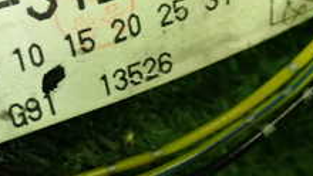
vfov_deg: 10.7
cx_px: 53
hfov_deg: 18.7
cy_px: 30
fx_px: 938
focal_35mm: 113
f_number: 2.7
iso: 250
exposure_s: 1/40
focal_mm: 6.83
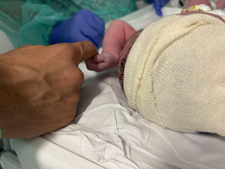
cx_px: 112
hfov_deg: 67.3
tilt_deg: -28.6
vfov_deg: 53.1
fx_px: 169
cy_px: 84
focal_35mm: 26
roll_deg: +1.0
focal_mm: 5.96
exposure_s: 1/60
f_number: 1.6
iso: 125
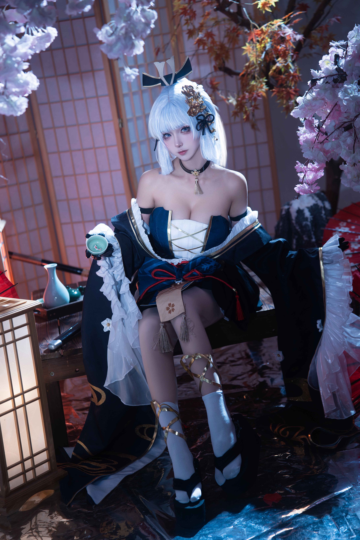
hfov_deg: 20.0
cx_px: 180
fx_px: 1020
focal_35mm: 68
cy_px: 270
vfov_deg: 29.7
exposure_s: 1/160
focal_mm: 68
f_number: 2.8
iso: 100
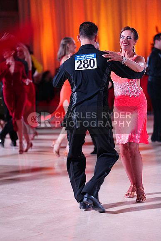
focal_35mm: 125
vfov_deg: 16.4
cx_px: 80
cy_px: 120
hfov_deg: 11.0
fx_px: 838
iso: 1600
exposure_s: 1/400
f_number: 2.8
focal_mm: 125
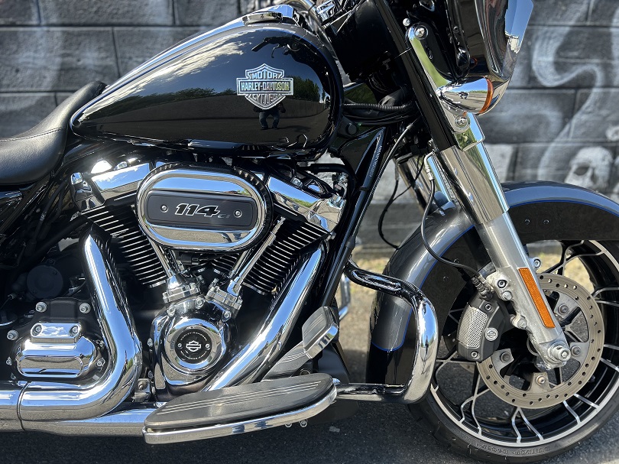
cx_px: 310
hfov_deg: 67.3
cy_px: 232
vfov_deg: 53.0
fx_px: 465
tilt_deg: -21.3
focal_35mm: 26
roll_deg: +0.3
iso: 50
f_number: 1.5
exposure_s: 1/439
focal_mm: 5.7
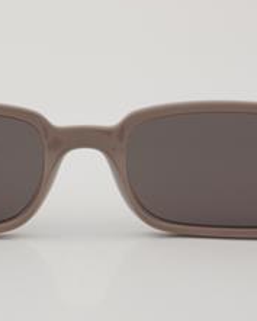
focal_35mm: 140
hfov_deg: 11.0
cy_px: 155
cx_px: 84
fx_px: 1329
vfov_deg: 13.8
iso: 100
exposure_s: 1/3
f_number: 32
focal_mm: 55
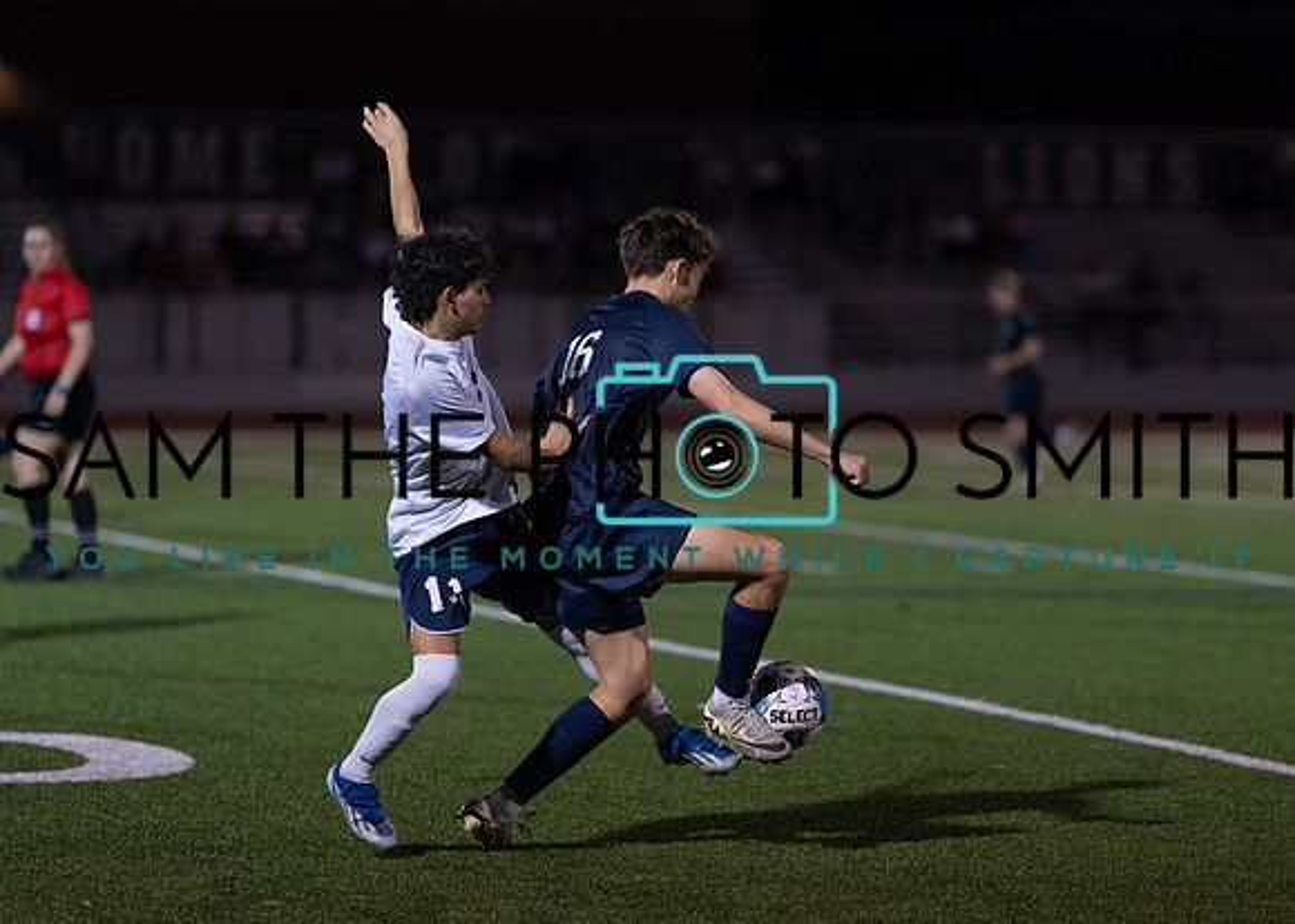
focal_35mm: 161
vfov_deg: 8.9
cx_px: 774
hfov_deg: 12.4
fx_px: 5934
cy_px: 422
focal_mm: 135
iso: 1250
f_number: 1.8
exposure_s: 1/1250
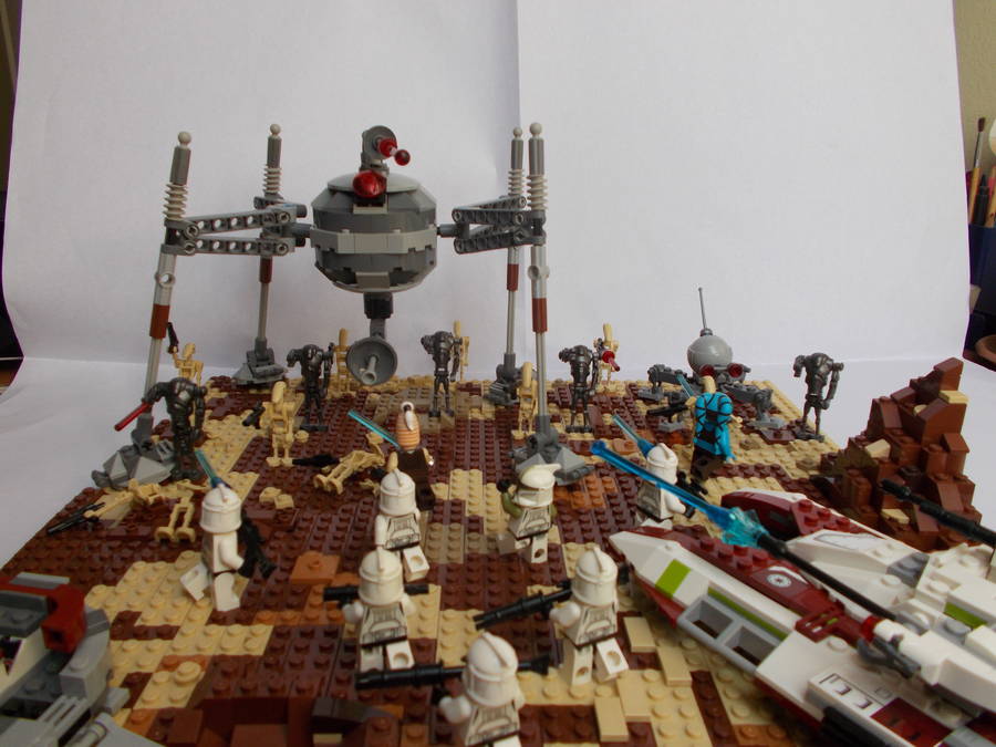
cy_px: 374
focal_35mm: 30
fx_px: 863
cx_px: 498
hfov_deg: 60.0
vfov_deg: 46.8
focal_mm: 5.3
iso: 80
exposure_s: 1/100
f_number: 3.4
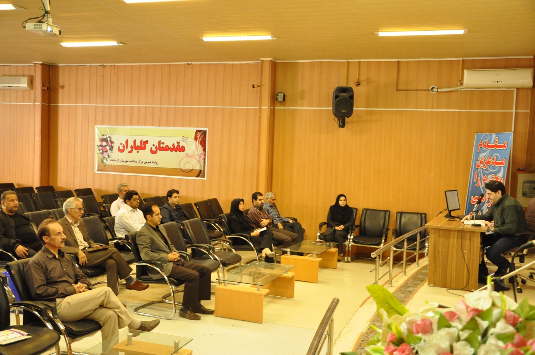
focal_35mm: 38
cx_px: 268
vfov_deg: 35.4
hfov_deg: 51.3
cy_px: 178
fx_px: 557
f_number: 5
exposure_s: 1/50
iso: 3200
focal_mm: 25
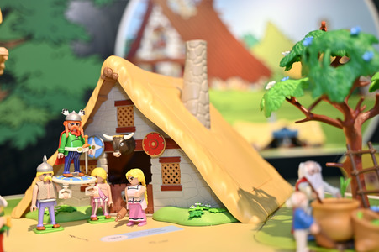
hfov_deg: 48.5
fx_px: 421
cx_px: 190
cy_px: 126
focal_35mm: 40
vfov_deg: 33.4
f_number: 2.8
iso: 200
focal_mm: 40
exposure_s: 1/200
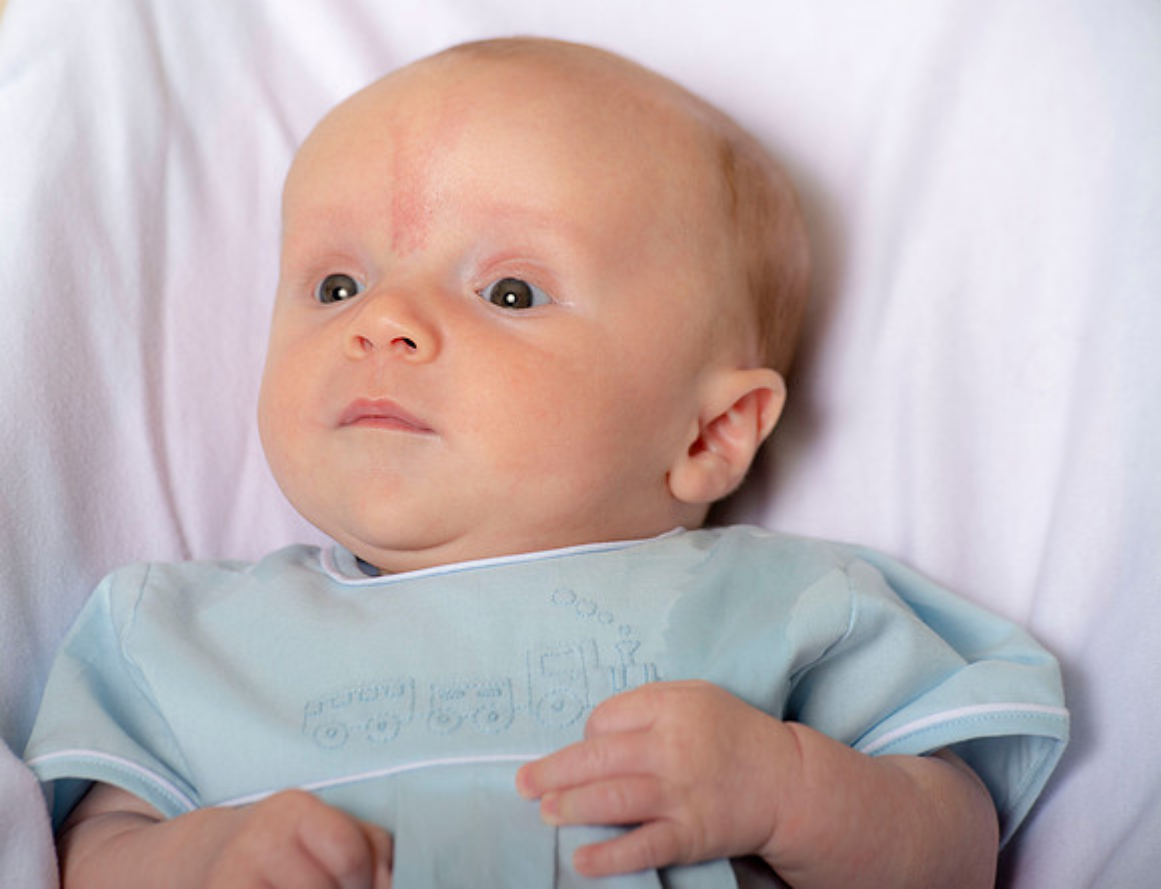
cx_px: 483
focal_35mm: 247
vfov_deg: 6.1
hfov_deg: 8.0
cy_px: 400
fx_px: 8334
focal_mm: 200
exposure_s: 1/200
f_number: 5.6
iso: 250
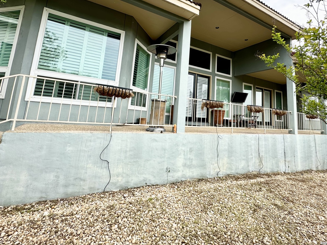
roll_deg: -4.6
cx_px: 173
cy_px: 88
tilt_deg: +8.7
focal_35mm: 18
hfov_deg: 87.7
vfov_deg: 70.1
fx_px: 170
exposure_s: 1/622
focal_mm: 2.22
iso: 40
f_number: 2.2
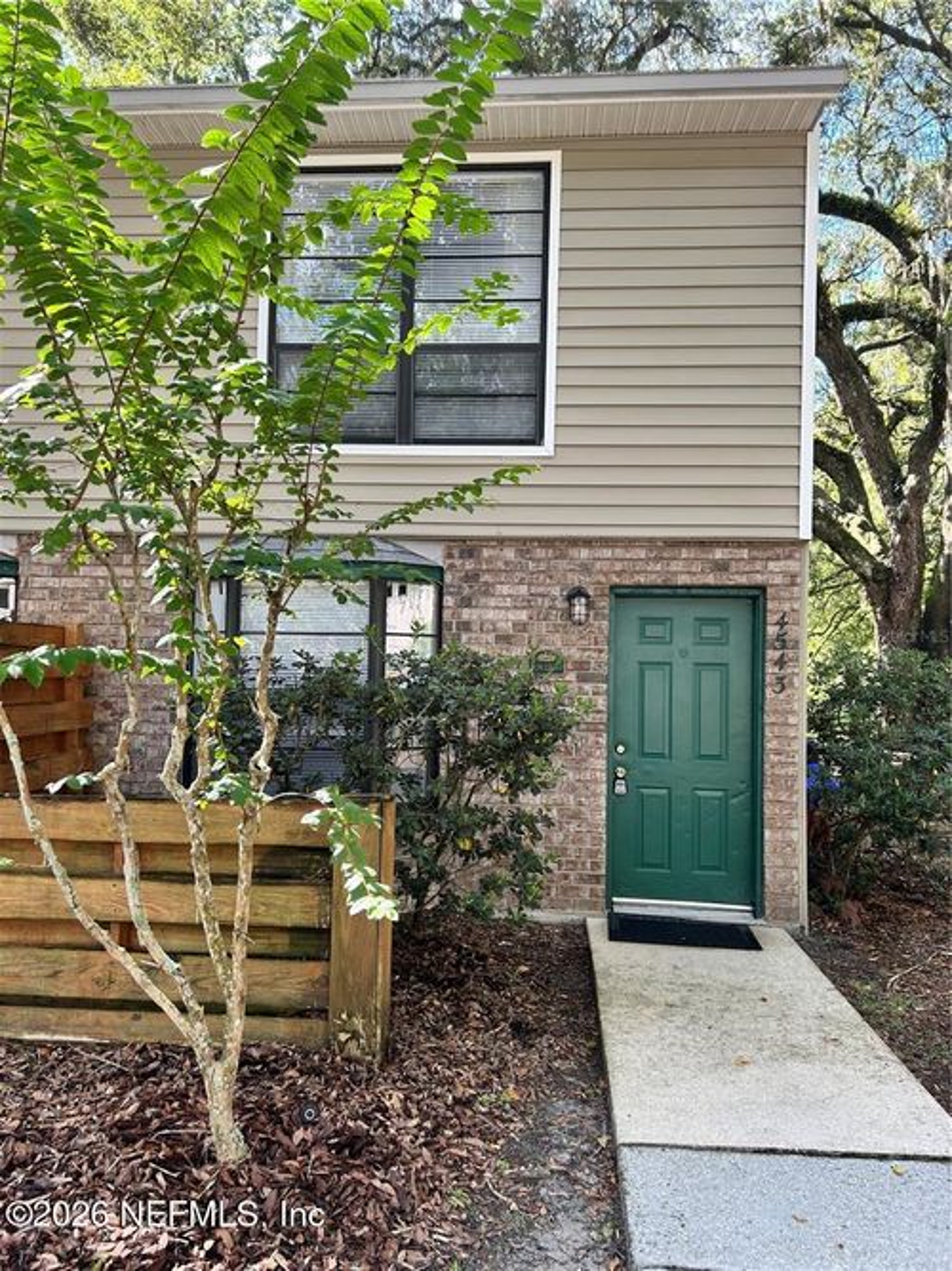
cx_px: 476
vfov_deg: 67.3
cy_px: 636
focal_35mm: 26
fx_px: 954
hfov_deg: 53.0
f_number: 1.5
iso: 40
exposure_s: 1/190
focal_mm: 5.7
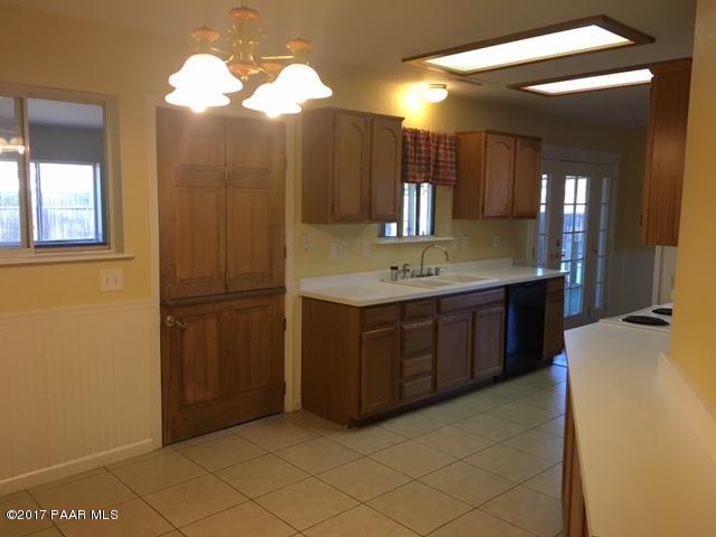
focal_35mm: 29
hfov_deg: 61.7
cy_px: 268
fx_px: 600
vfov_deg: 48.2
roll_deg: -2.0
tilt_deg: -7.2
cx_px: 358
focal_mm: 4.15
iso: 40
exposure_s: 1/30
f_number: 2.2
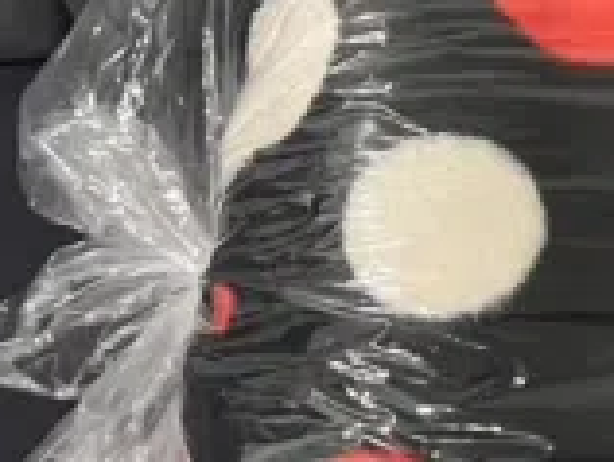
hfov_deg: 17.0
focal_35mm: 105
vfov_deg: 14.1
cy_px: 202
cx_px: 913
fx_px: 1865
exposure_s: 1/40
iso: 640
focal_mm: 5.7
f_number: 1.5
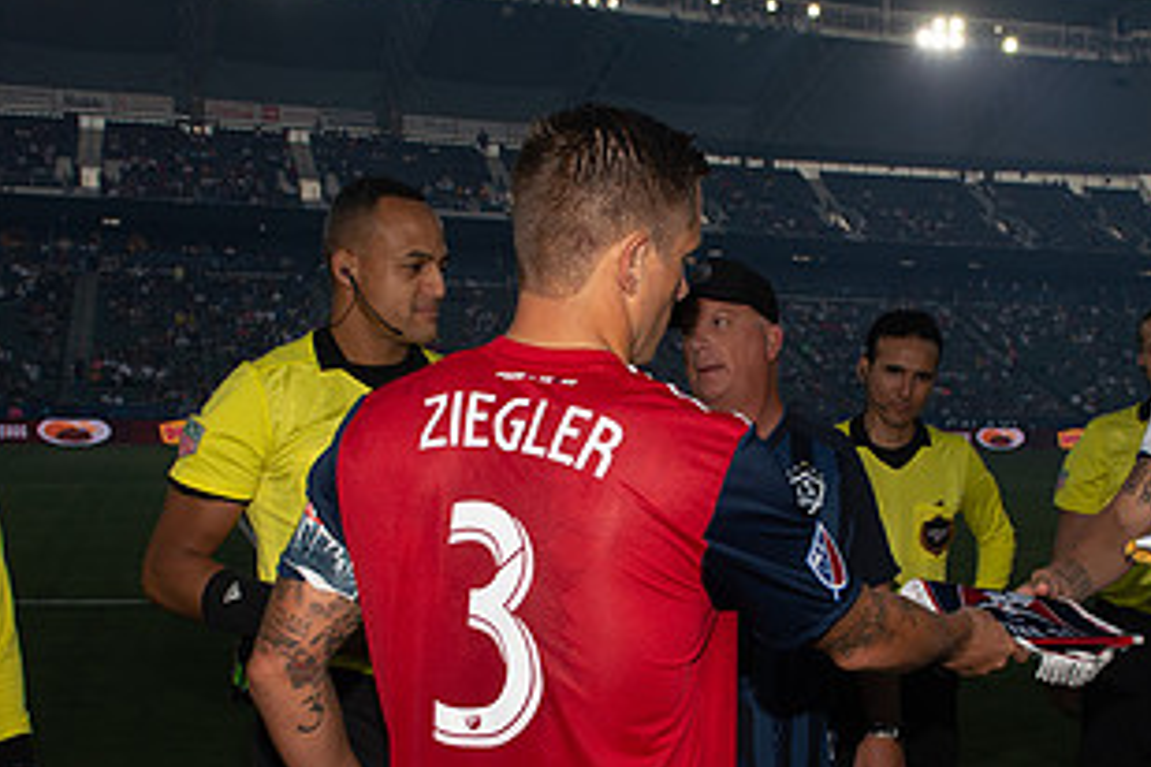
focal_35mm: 45
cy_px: 549
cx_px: 708
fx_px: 1439
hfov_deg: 43.3
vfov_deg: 29.5
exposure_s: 1/640
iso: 800
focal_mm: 24
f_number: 7.1
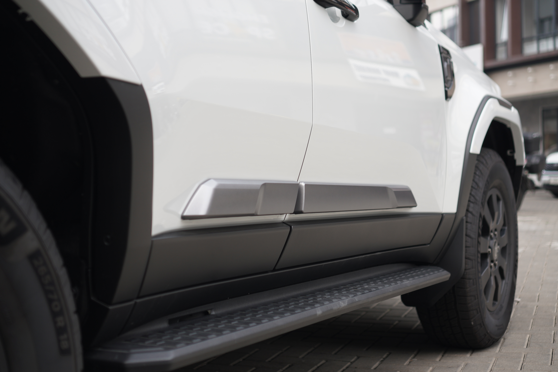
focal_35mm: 52
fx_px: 806
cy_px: 186
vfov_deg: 26.0
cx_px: 279
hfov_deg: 38.2
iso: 160
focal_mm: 35
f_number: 2.5
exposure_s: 1/100
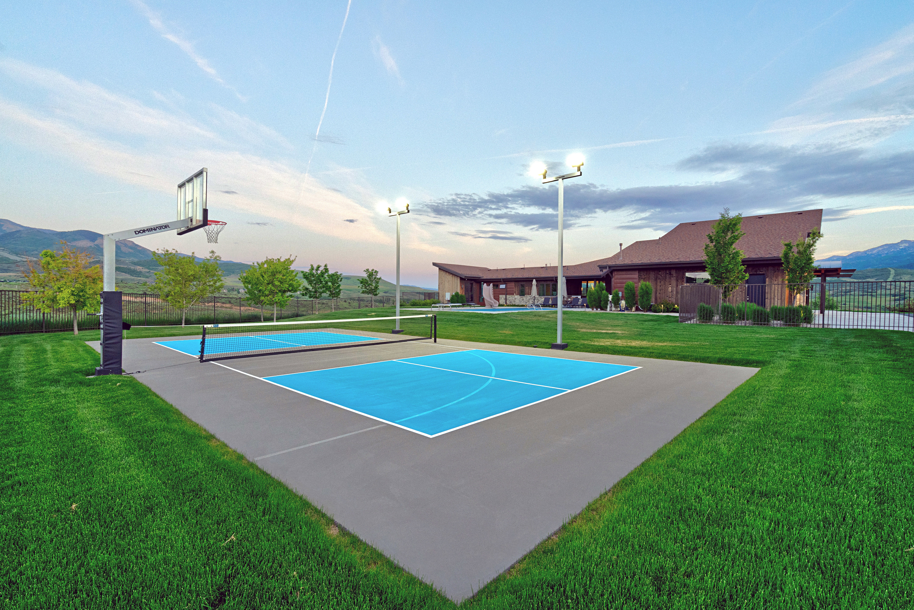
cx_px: 457
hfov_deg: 96.7
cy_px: 305
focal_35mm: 16
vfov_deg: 73.7
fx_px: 406
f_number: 9
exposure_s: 1/80
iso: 1250
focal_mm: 16
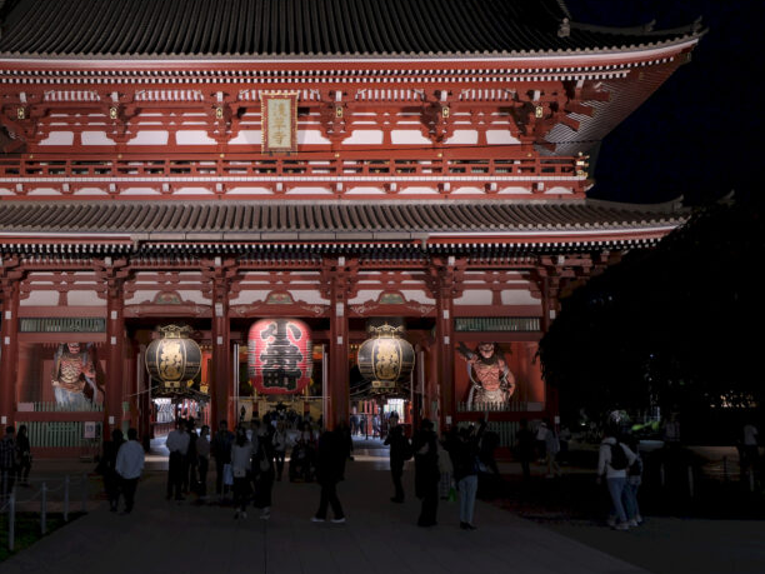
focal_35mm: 44
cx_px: 270
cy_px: 245
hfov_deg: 42.5
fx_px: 972
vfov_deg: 32.8
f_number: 4
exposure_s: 1/30
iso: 800
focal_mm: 23.3
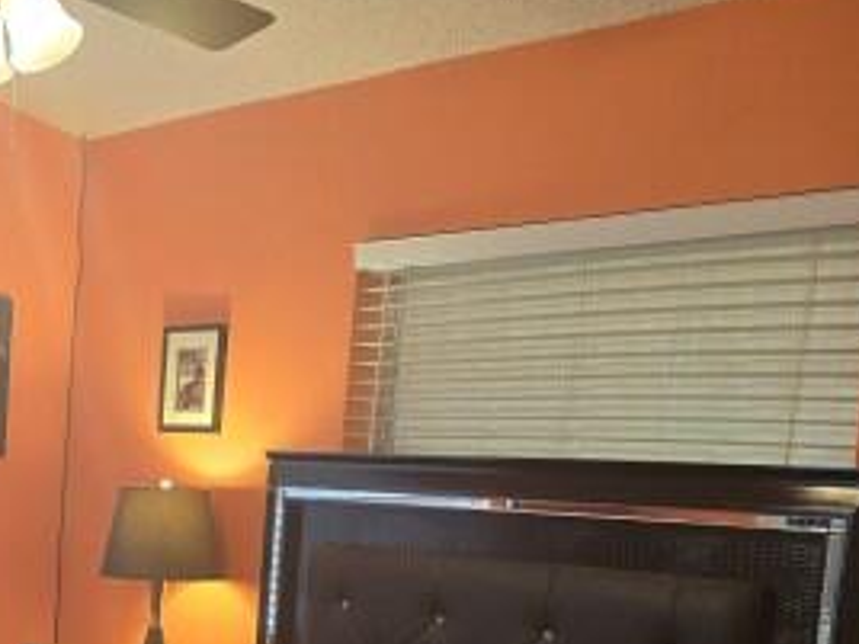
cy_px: 665
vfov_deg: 23.3
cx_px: 106
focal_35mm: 60
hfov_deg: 30.9
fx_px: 1489
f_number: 1.7
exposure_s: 1/120
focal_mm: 6.3
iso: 500
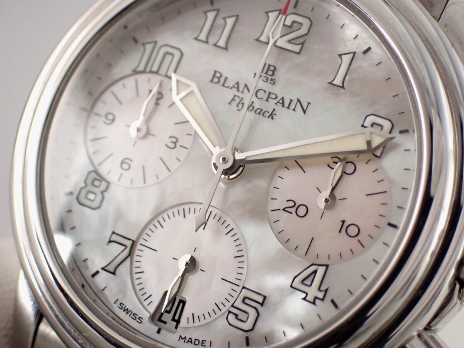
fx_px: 1032
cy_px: 174
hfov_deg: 25.3
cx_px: 232
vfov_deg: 19.1
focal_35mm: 77
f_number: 4.1
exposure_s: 1/160
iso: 800
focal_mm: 13.65
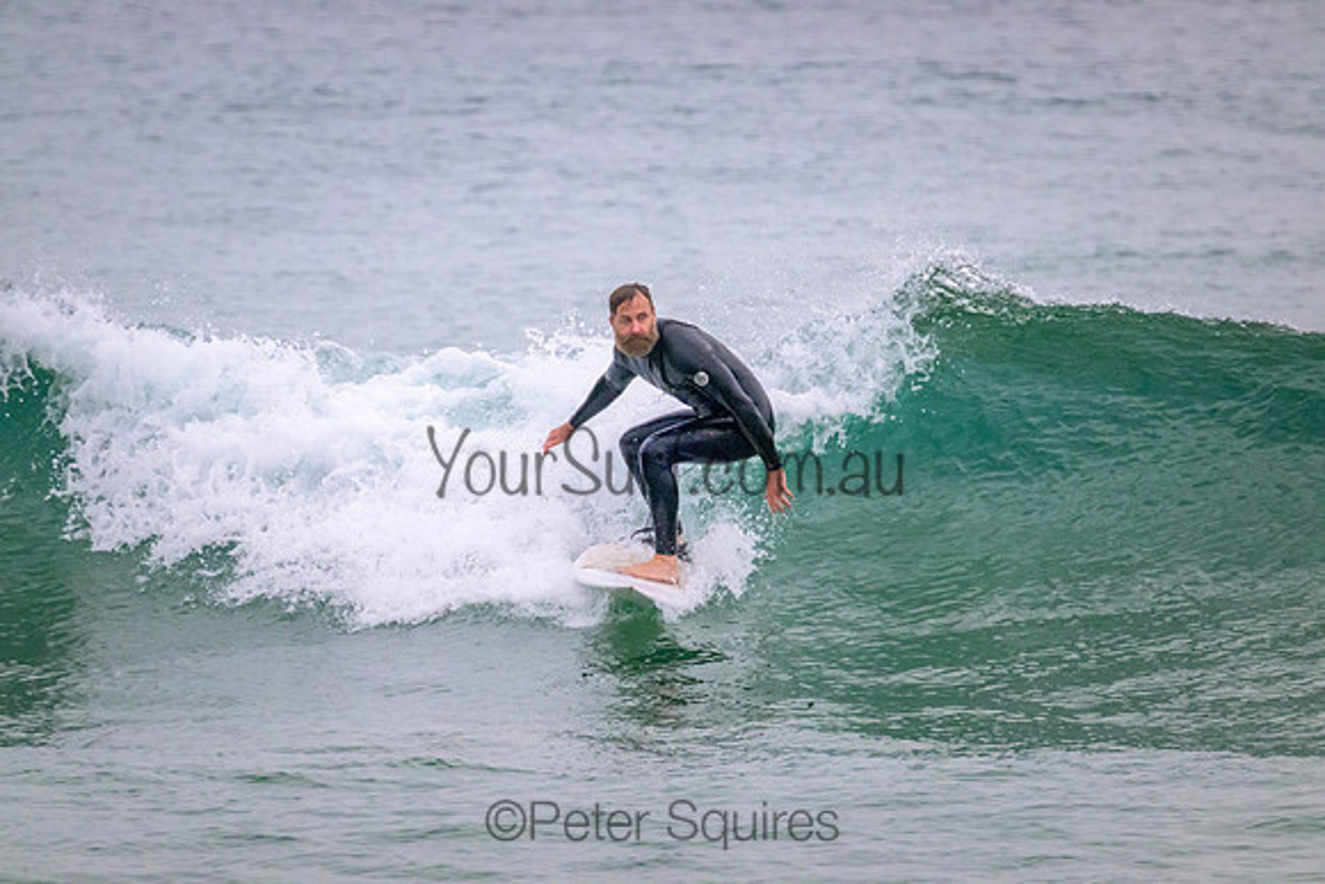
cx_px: 662
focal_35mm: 800
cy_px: 442
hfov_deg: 2.6
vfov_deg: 1.7
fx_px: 29450
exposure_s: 1/1250
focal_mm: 800
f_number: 11
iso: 10000
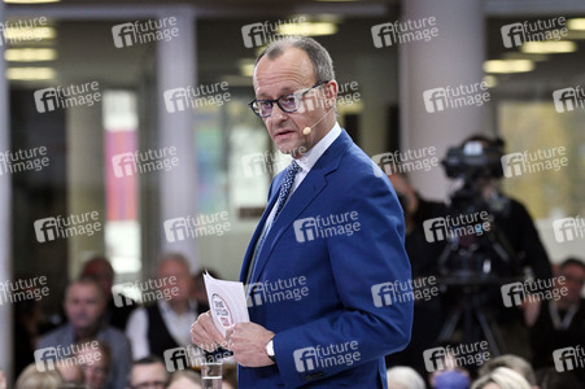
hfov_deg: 9.8
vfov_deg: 6.5
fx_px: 3410
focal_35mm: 210
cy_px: 194
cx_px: 292
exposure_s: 1/800
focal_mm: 210
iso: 6400
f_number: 5.6
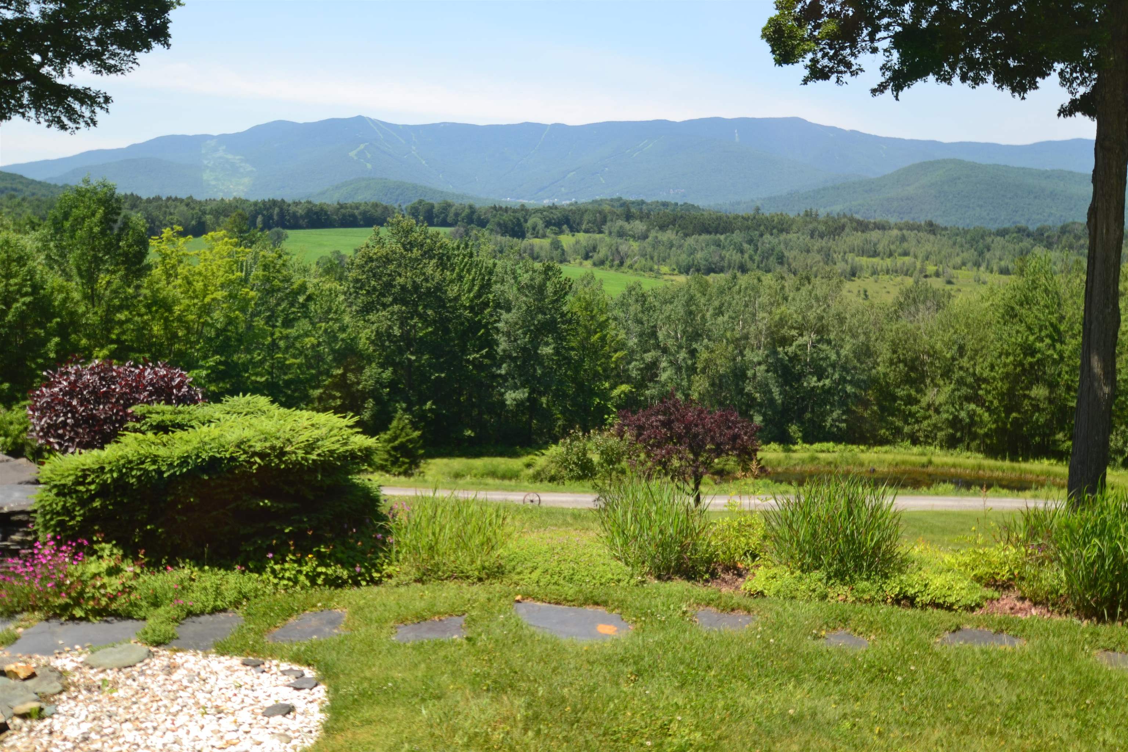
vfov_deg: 36.9
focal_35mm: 36
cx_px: 564
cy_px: 376
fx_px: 1128
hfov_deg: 53.1
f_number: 5
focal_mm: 24
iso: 100
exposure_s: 1/100
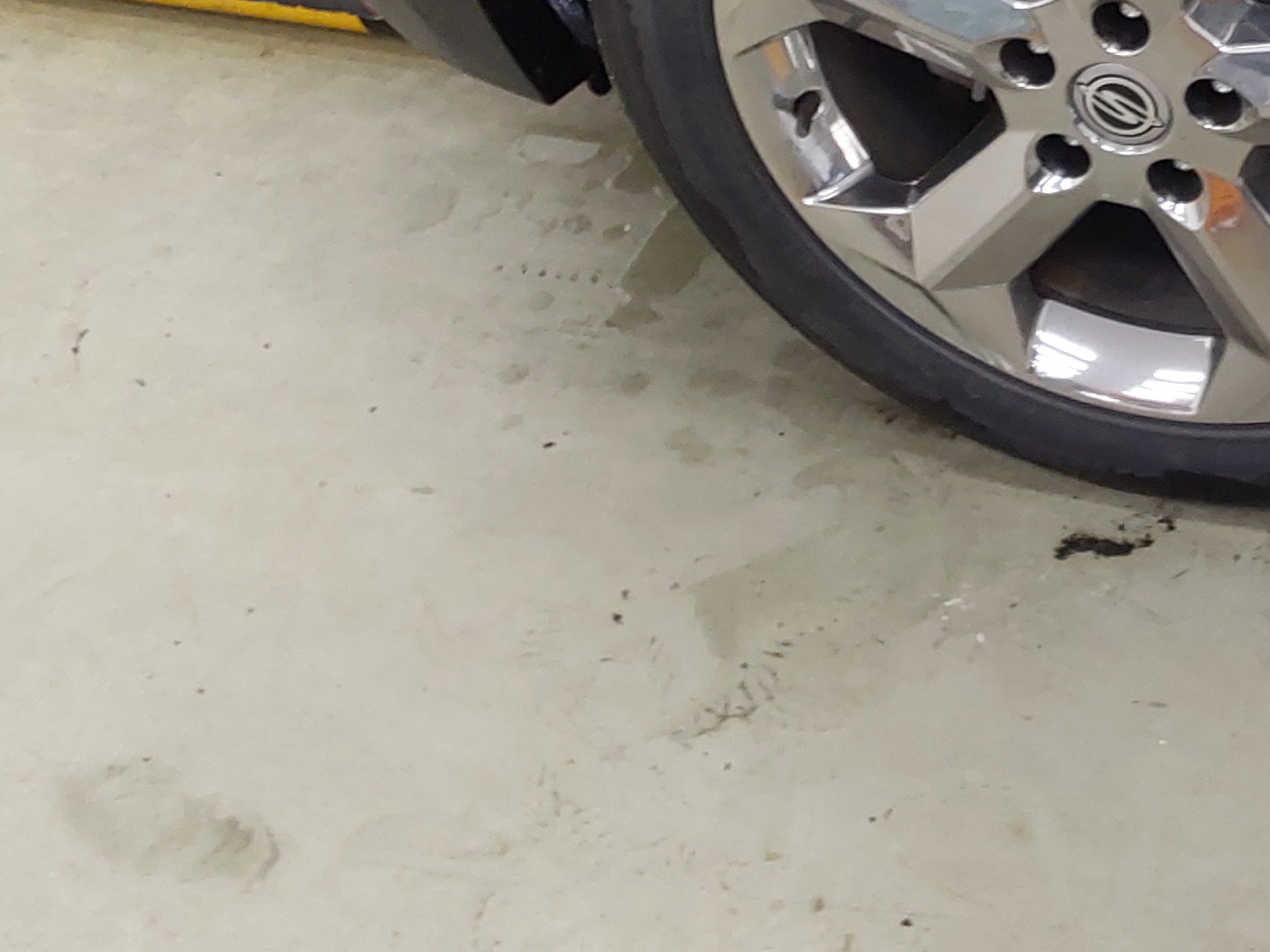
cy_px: 132
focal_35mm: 64
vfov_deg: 22.5
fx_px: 2348
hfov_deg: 28.4
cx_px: 1269
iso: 125
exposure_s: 1/60
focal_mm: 2.91
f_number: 1.9
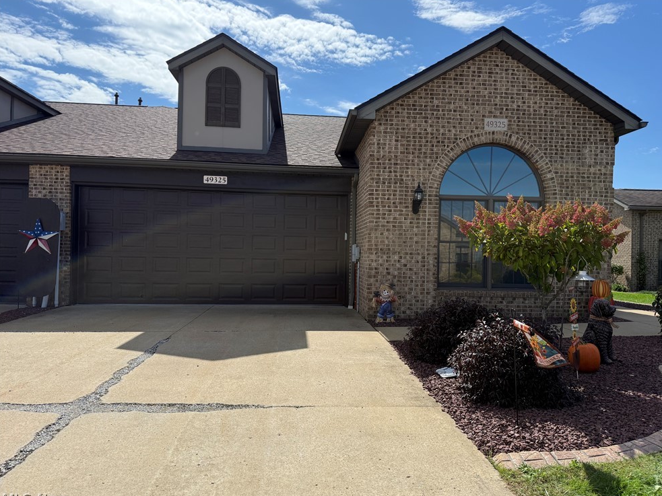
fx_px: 478
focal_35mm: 25
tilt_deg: +0.1
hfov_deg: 69.4
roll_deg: -1.2
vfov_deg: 54.9
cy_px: 252
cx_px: 343
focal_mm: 6.76
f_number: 1.78
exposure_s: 1/7353
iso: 125
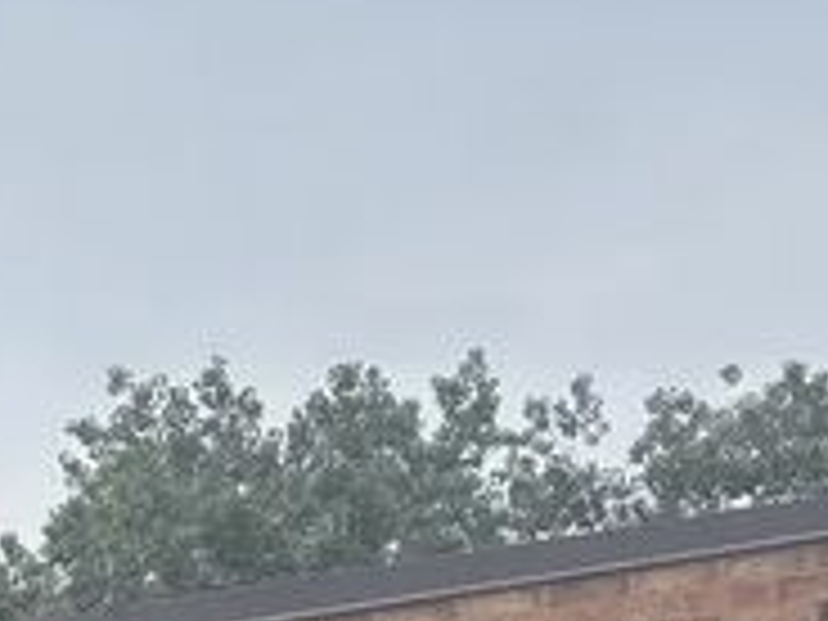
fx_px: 3468
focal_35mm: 145
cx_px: -716
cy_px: 1048
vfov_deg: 9.8
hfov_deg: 12.3
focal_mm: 5.96
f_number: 1.6
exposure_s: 1/2571
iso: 50
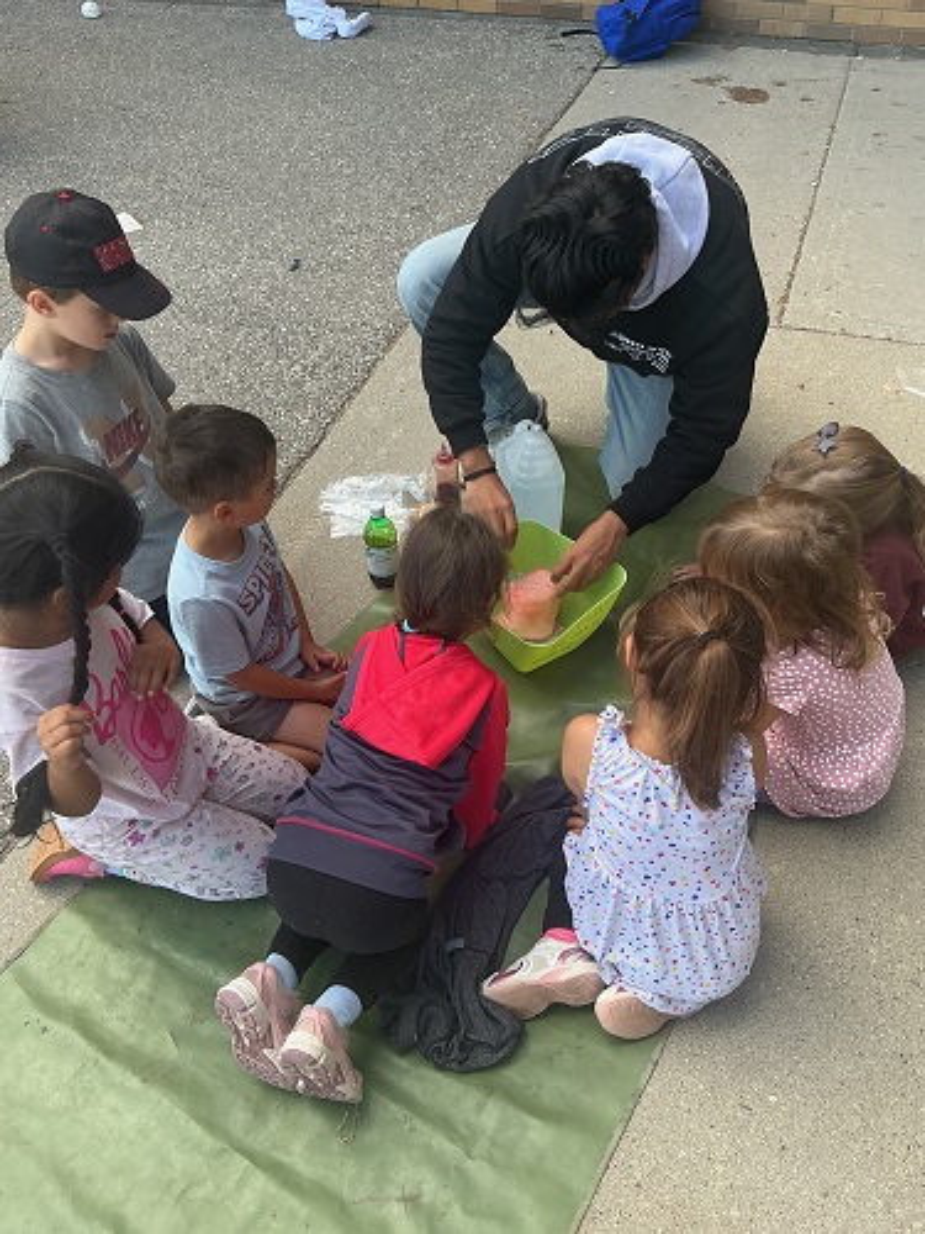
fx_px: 1033
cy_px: 617
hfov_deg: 48.2
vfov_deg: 61.7
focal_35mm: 29
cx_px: 462
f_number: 1.8
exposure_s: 1/165
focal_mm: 3
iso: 20
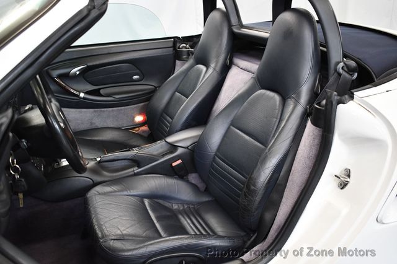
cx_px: 198
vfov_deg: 38.8
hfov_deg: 55.8
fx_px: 375
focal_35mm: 34
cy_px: 132
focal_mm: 23
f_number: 3.8
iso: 1800
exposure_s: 1/125
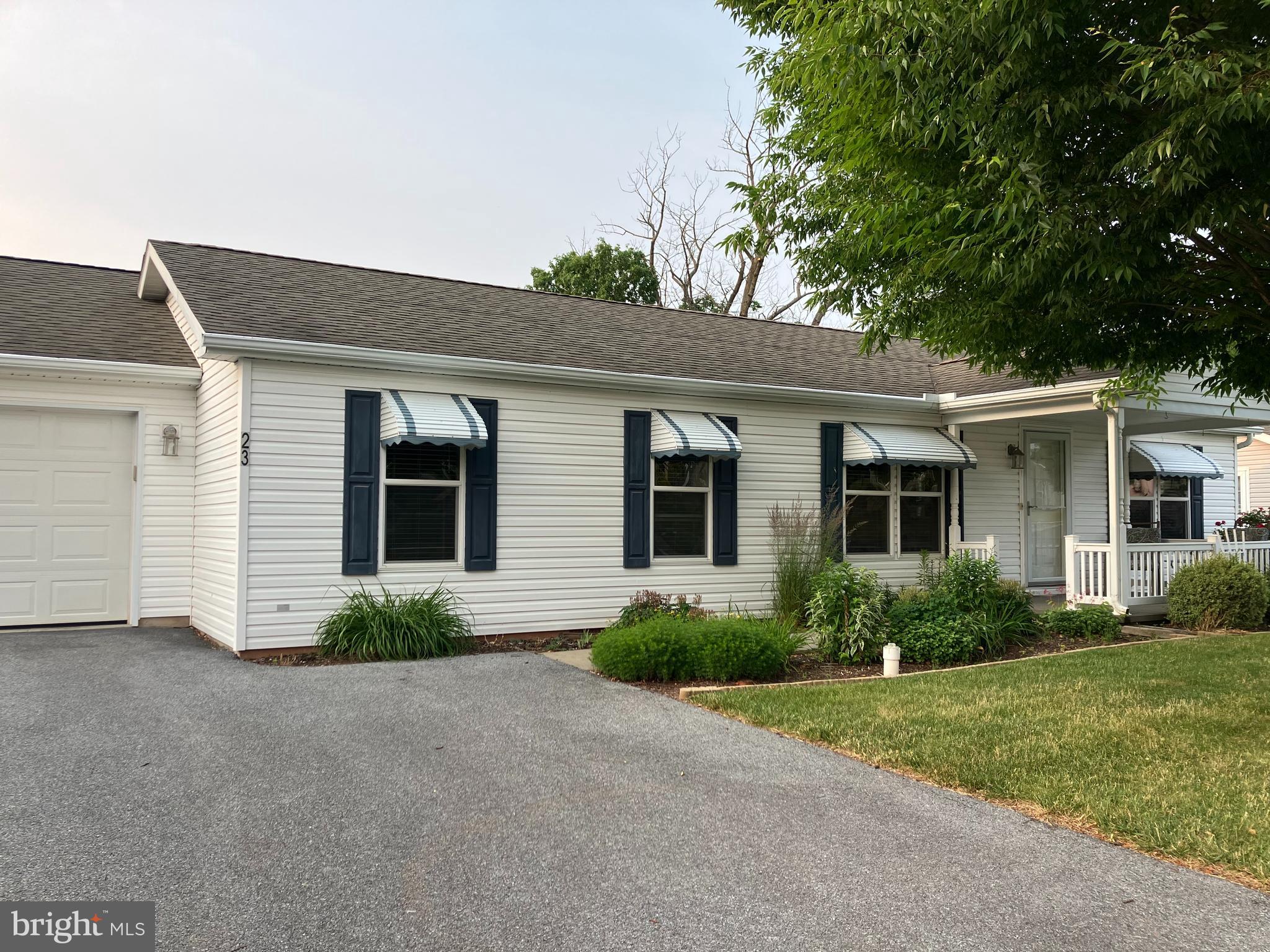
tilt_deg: +4.4
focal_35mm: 28
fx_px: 1027
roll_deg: -0.3
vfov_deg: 49.7
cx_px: 635
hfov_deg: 63.4
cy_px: 476
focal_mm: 3.99
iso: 32
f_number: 1.8
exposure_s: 1/382
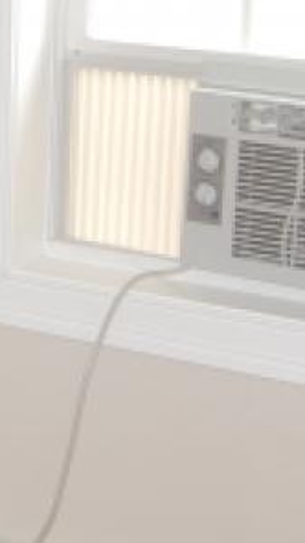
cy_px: 14
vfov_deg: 14.7
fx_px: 2070
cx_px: -430
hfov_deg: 7.8
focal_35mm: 144
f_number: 3.4
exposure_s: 1/30
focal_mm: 6.8
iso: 200
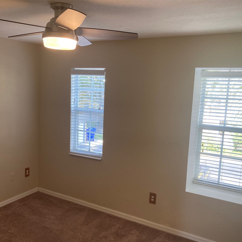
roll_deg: -2.2
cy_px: 124
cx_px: 99
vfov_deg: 48.4
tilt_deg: -6.7
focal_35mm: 34
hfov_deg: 48.2
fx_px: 269
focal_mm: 3.99
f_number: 1.8
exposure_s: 1/60
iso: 50
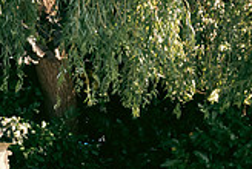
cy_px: 254
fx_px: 792
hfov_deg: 16.6
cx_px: -114
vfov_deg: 11.6
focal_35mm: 113
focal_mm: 32
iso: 400
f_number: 5.6
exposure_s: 1/250
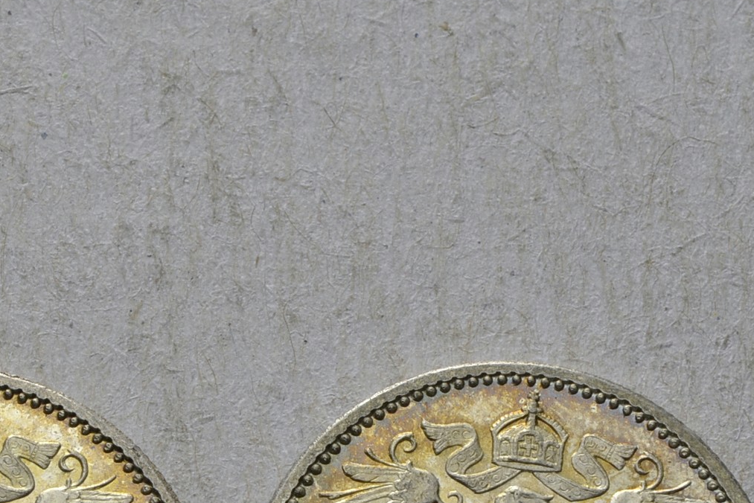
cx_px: -60
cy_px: 585
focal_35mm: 200
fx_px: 4194
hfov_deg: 10.2
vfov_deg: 6.8
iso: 400
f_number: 14
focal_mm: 55
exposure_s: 1/250
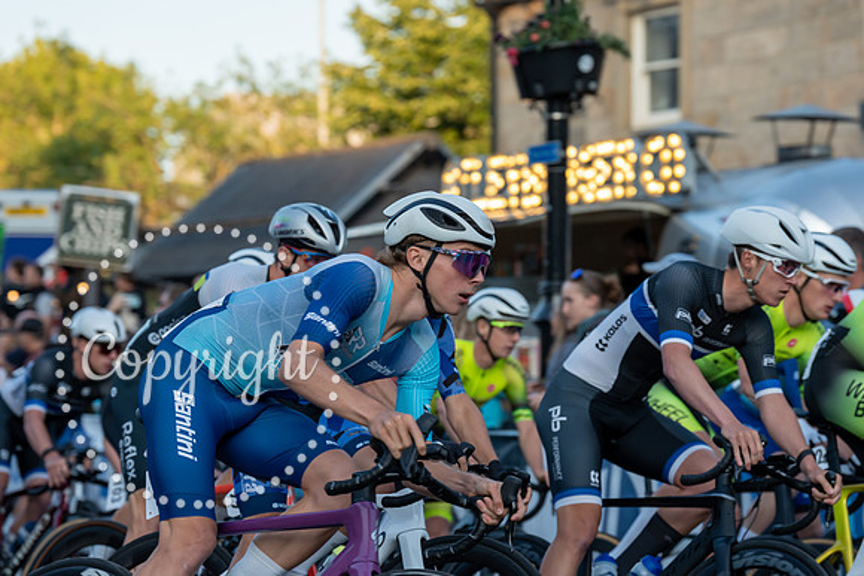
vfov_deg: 11.2
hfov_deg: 16.8
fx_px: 2929
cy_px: 288
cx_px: 432
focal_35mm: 122
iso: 800
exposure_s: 1/800
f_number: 4
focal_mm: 122
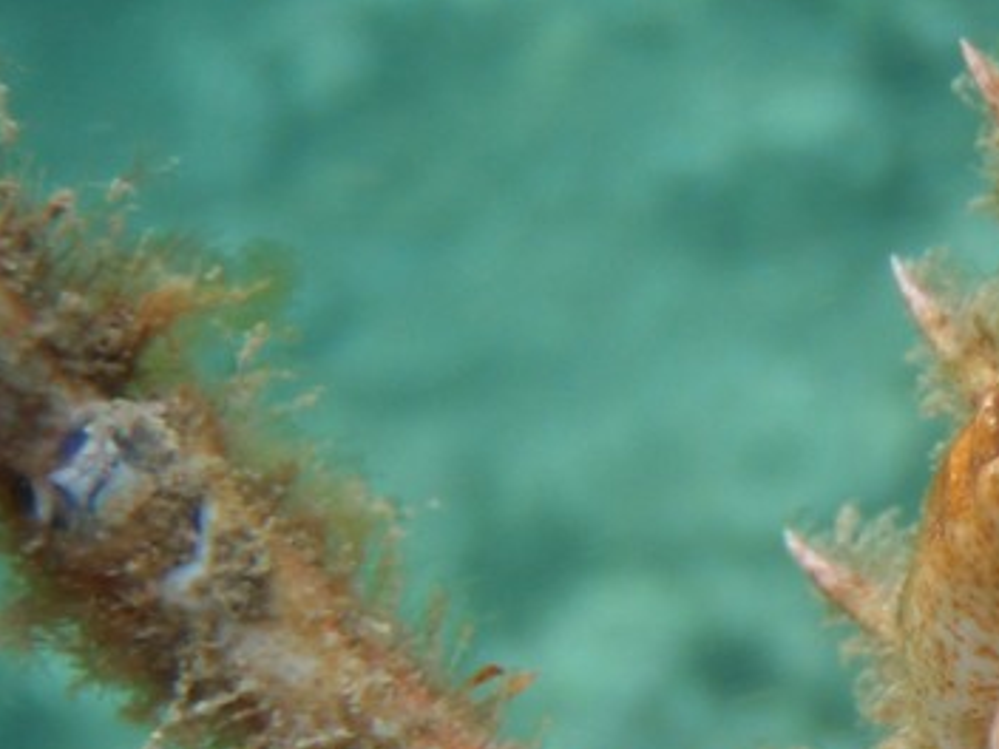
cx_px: 1314
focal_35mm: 131
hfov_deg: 14.4
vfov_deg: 11.2
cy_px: 746
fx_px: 3781
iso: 64
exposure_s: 1/100
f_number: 4.1
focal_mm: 6.53
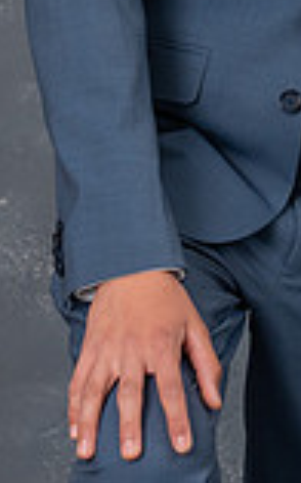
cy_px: -314
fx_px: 3784
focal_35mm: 288
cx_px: 261
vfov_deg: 7.1
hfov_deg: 4.6
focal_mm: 52
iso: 200
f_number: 5.6
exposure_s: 1/160
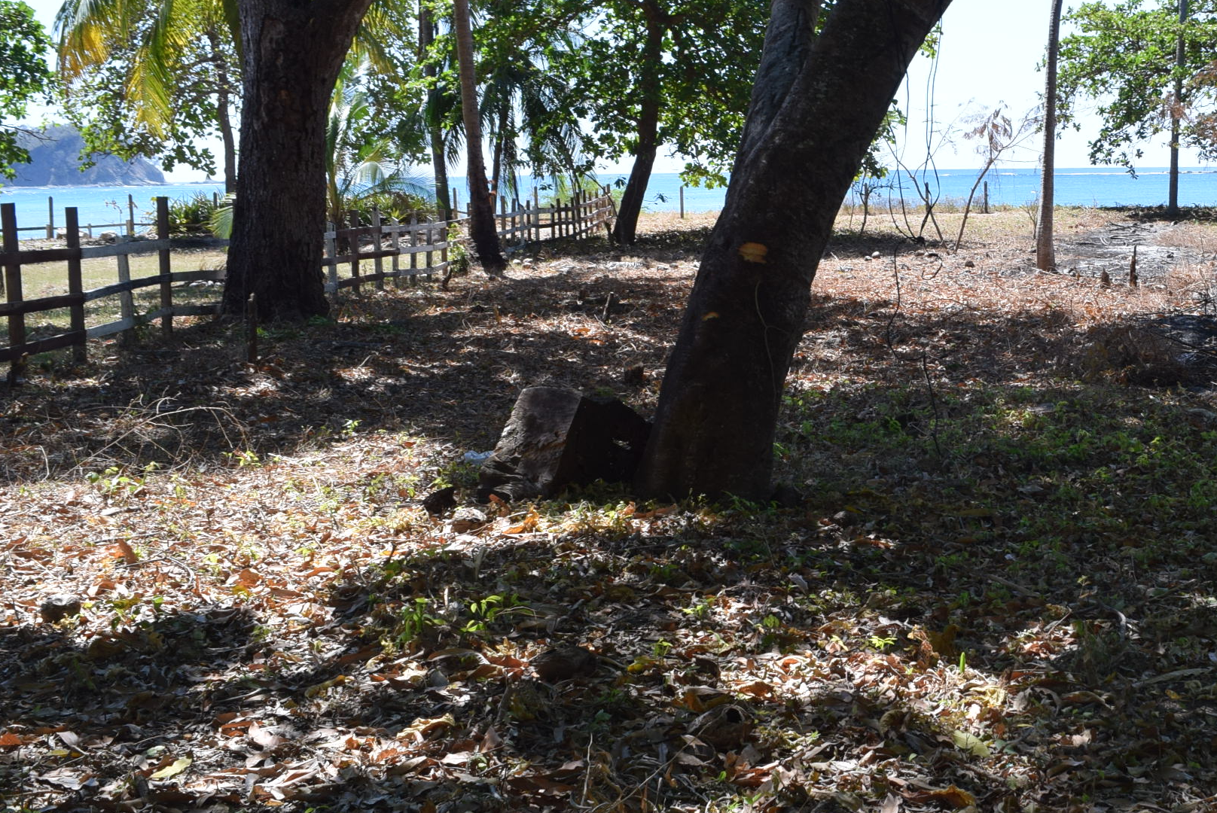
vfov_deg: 27.0
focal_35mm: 50
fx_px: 1691
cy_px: 358
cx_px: 1074
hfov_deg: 37.2
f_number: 8
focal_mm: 18
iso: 200
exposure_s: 1/250
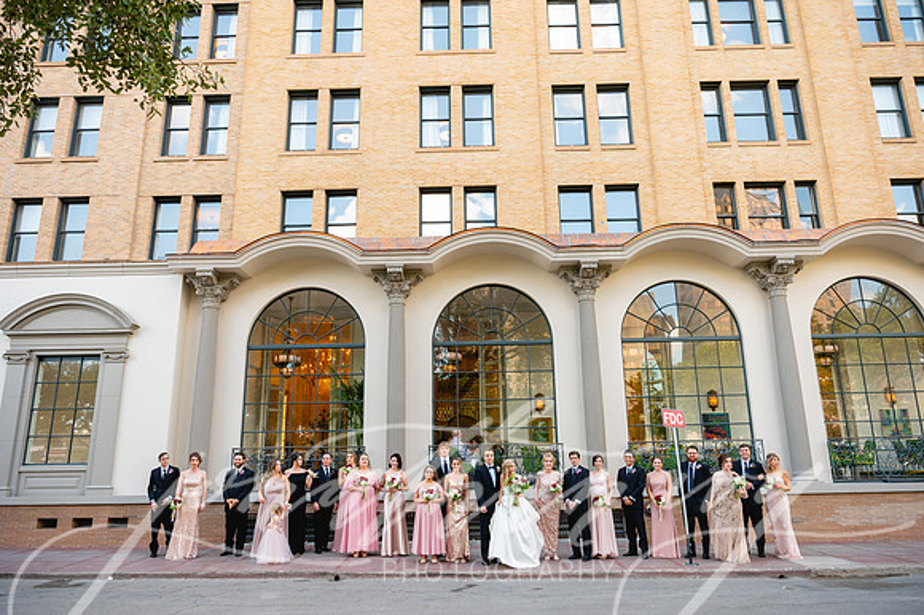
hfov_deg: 73.8
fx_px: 616
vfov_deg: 53.1
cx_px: 462
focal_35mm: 24
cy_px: 308
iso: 1000
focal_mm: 24
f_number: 3.5
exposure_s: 1/800
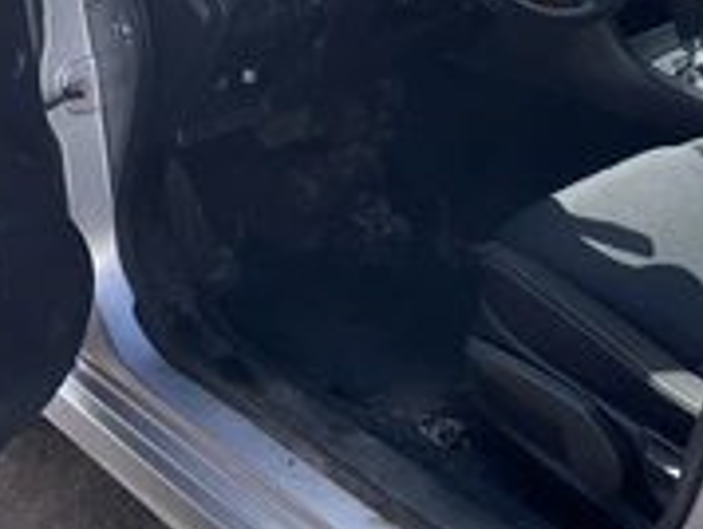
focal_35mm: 65
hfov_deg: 29.7
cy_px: 8
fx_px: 1322
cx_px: 423
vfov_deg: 21.9
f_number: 1.8
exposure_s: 1/613
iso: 25
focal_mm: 3
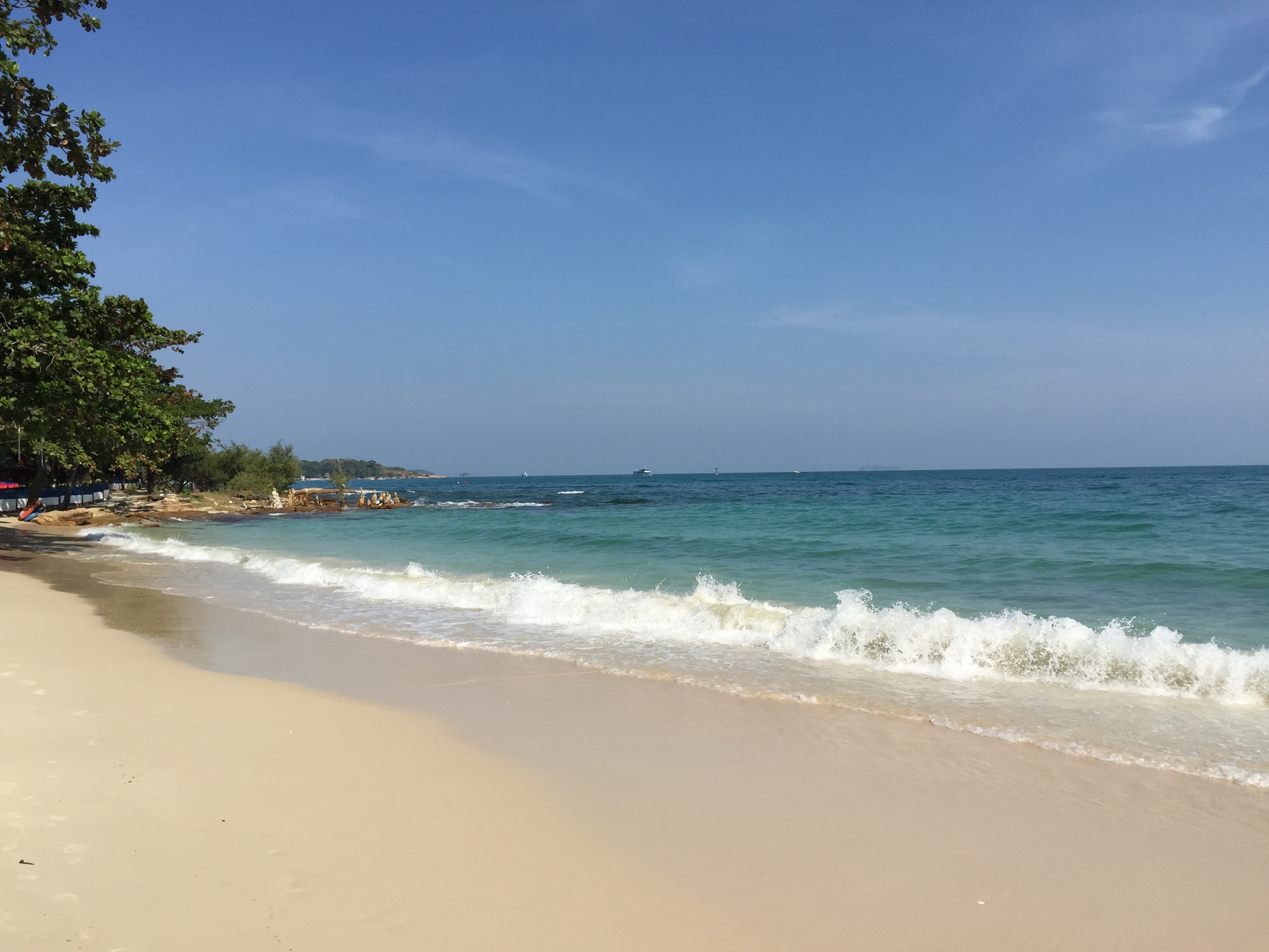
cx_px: 634
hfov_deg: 61.7
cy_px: 476
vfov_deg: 48.2
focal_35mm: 29
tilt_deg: -0.3
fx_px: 1063
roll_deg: +0.0
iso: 32
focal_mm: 4.15
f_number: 2.2
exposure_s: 1/3300
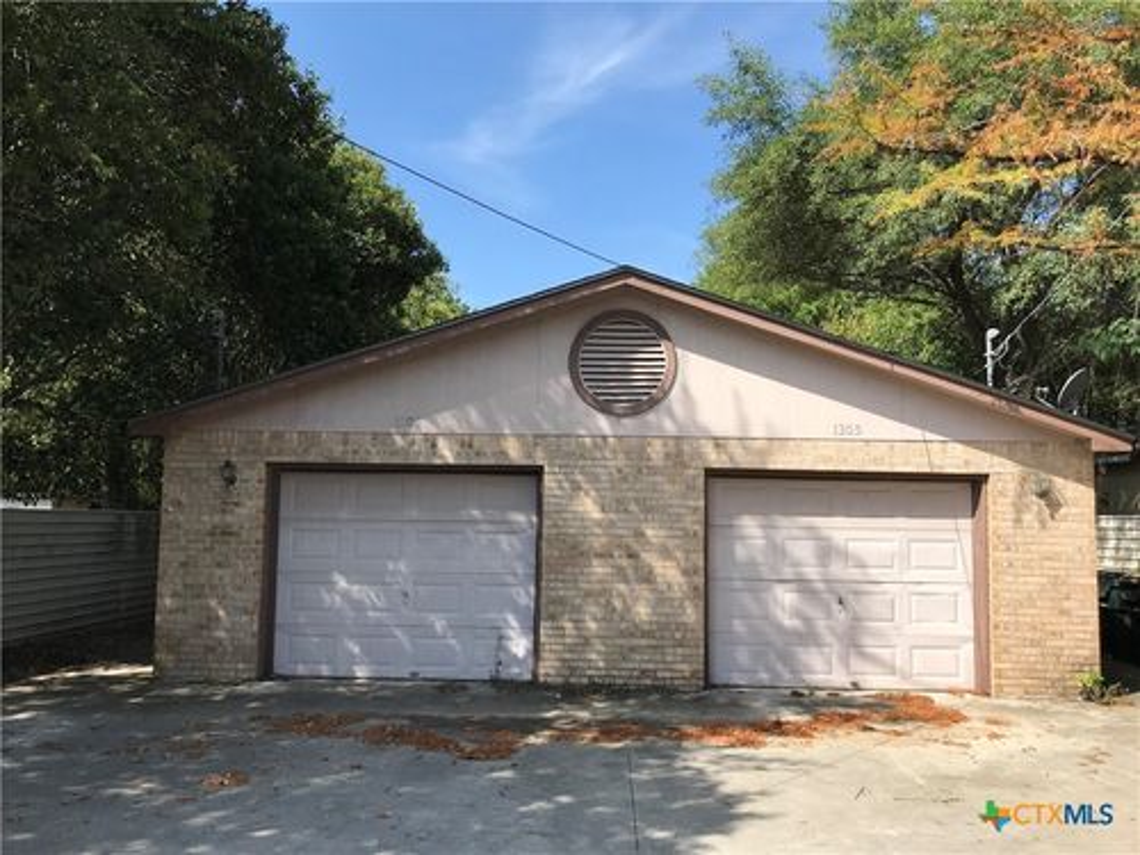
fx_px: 922
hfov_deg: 63.4
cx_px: 570
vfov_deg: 49.7
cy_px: 428
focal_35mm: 28
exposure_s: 1/1597
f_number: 1.8
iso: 20
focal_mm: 3.99
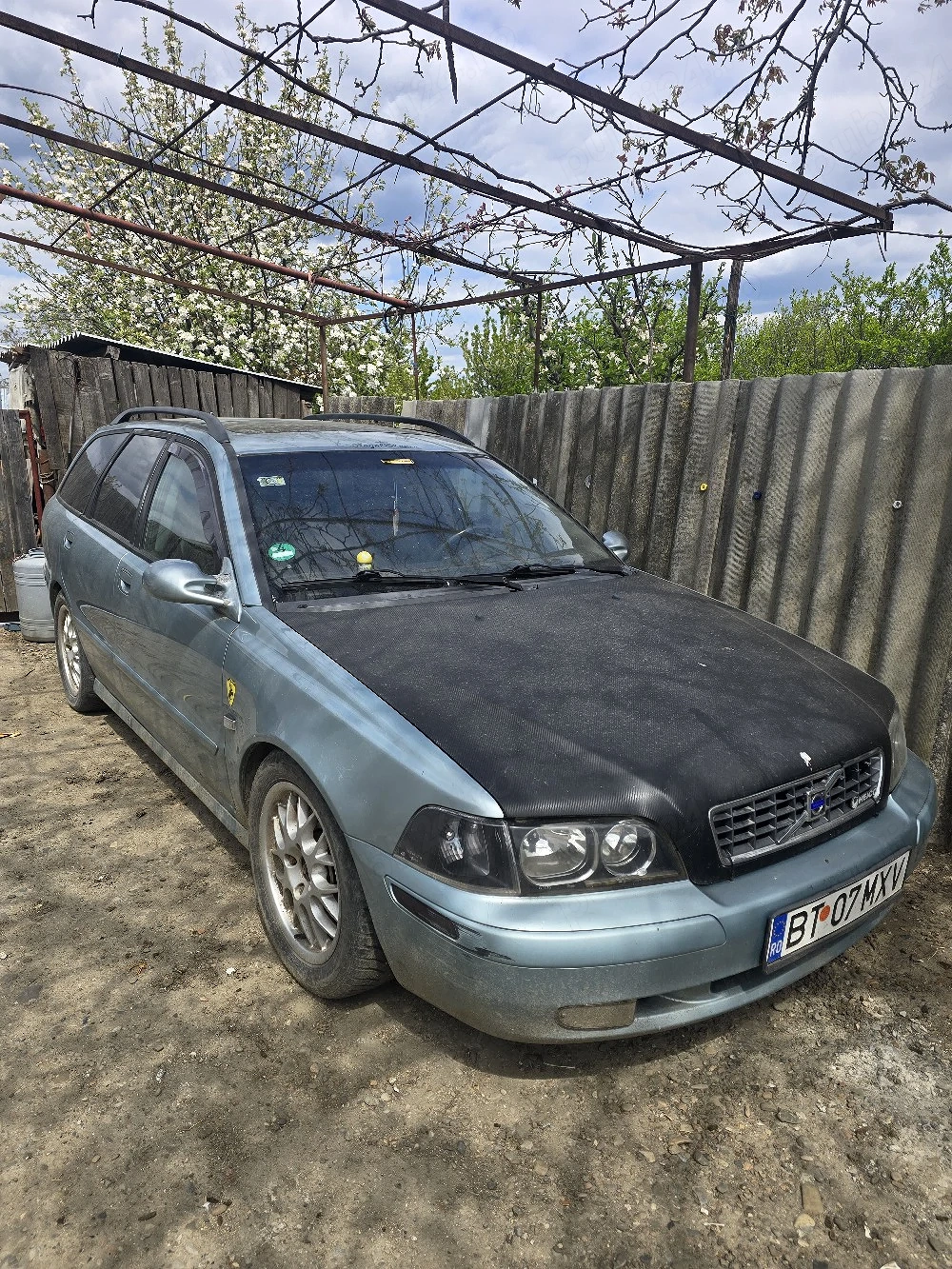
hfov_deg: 58.9
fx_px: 843
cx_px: 476
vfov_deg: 73.9
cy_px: 634
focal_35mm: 23
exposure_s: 1/714
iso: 12
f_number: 1.7
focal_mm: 6.3
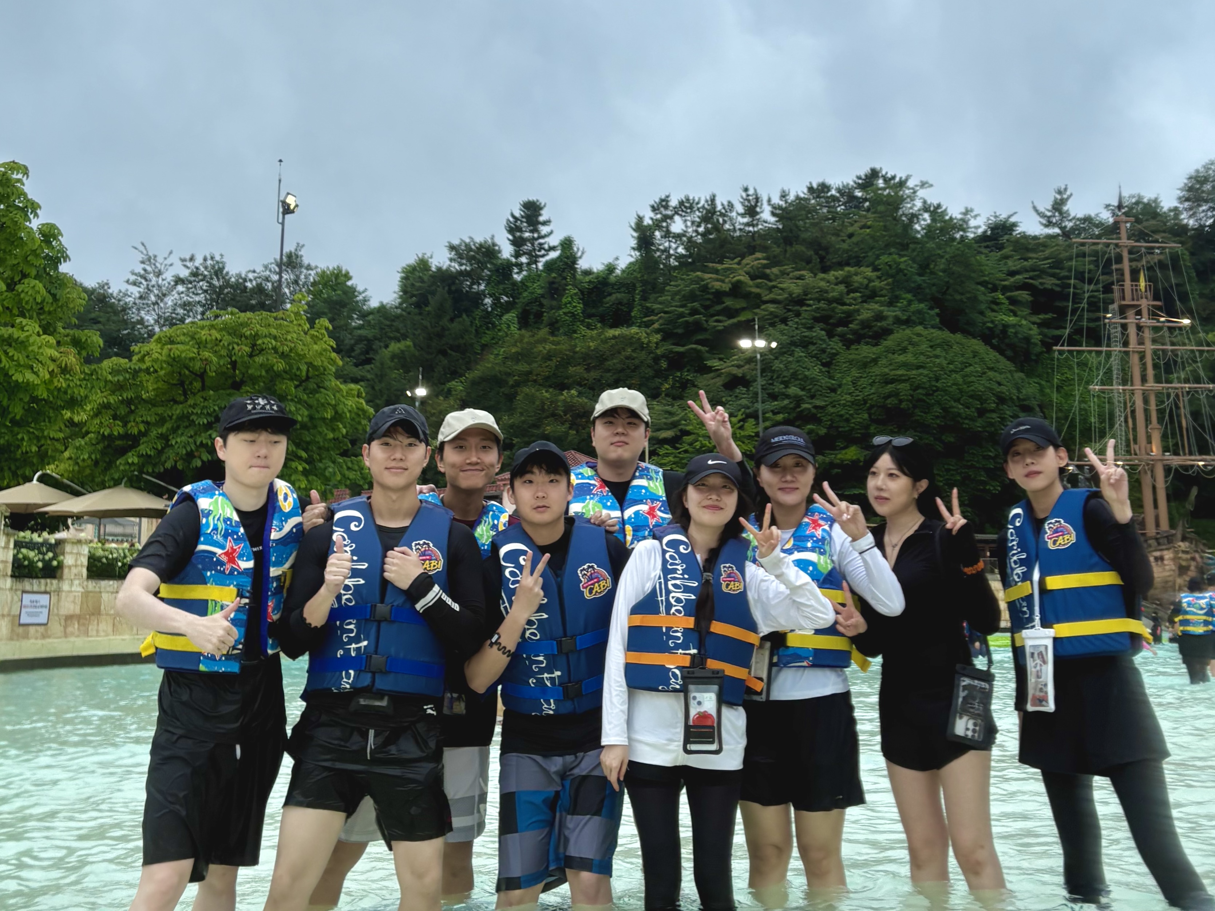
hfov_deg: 67.3
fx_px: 913
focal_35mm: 26
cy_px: 456
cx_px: 608
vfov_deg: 53.1
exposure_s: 1/430
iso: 50
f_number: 1.6
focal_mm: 5.96
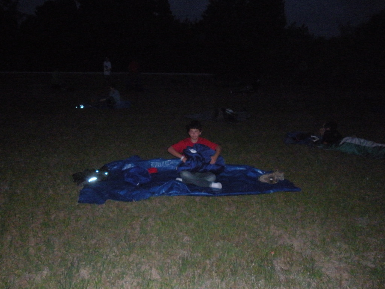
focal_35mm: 36
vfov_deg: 39.7
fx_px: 400
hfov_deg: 51.4
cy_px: 144
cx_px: 192
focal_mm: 6.3
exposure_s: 1/60
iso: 800
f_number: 3.5
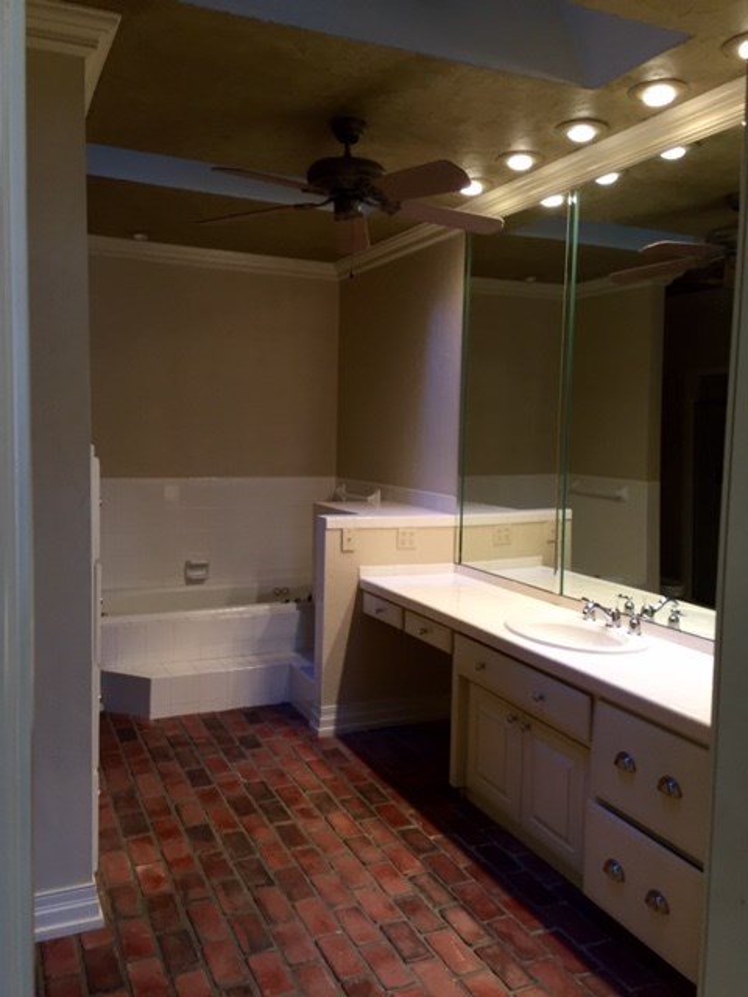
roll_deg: -1.8
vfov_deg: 61.7
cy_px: 498
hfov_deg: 48.2
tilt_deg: -3.6
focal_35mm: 29
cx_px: 374
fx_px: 836
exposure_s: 1/30
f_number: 2.2
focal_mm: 4.15
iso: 80
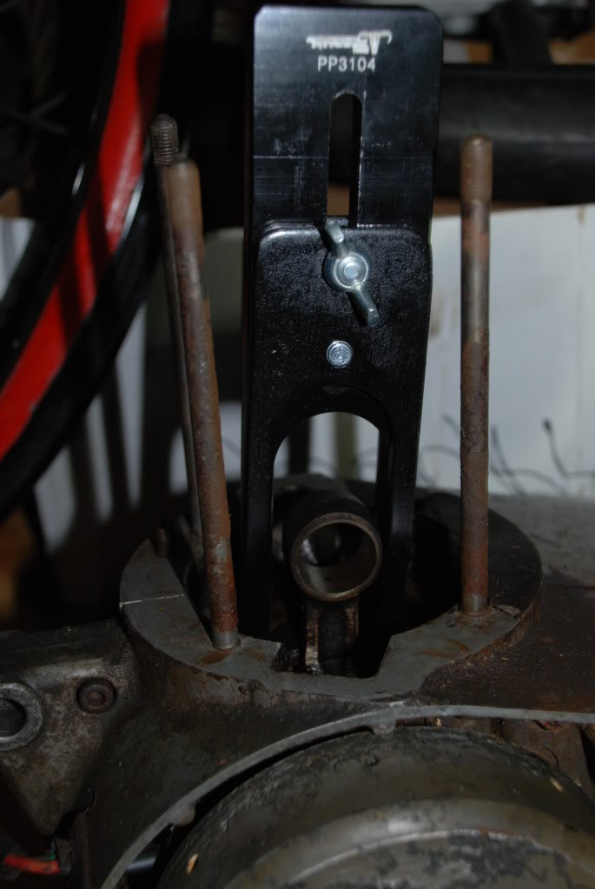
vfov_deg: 37.8
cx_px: 298
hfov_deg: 25.8
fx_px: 1298
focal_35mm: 52
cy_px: 444
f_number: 4.5
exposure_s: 1/60
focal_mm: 35
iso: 200
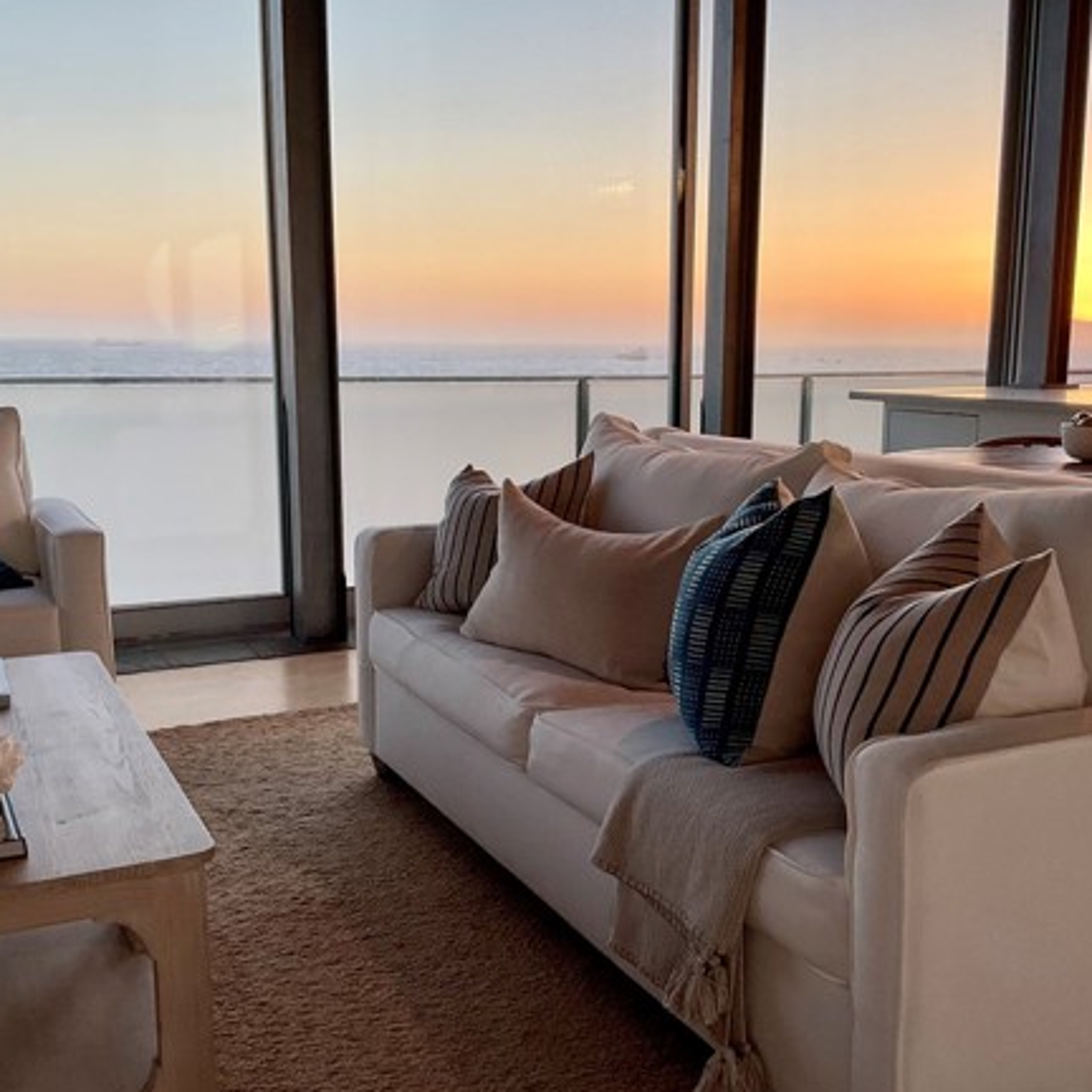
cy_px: 576
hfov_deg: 43.8
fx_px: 1356
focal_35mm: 38
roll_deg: +0.0
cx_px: 581
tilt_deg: -10.0
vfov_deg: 43.8
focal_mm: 3
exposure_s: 1/120
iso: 32
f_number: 1.8
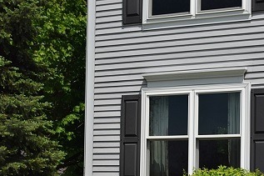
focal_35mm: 103
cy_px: 161
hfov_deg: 19.5
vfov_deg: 13.2
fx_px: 755
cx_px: 227
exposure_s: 1/200
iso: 100
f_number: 16
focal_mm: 34
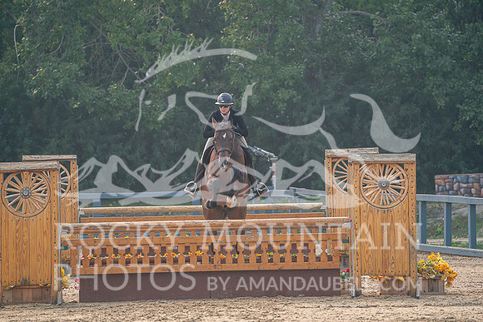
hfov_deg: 5.2
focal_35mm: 400
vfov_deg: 3.4
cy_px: 161
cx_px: 242
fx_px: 5368
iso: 500
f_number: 5.6
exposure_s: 1/640
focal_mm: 400
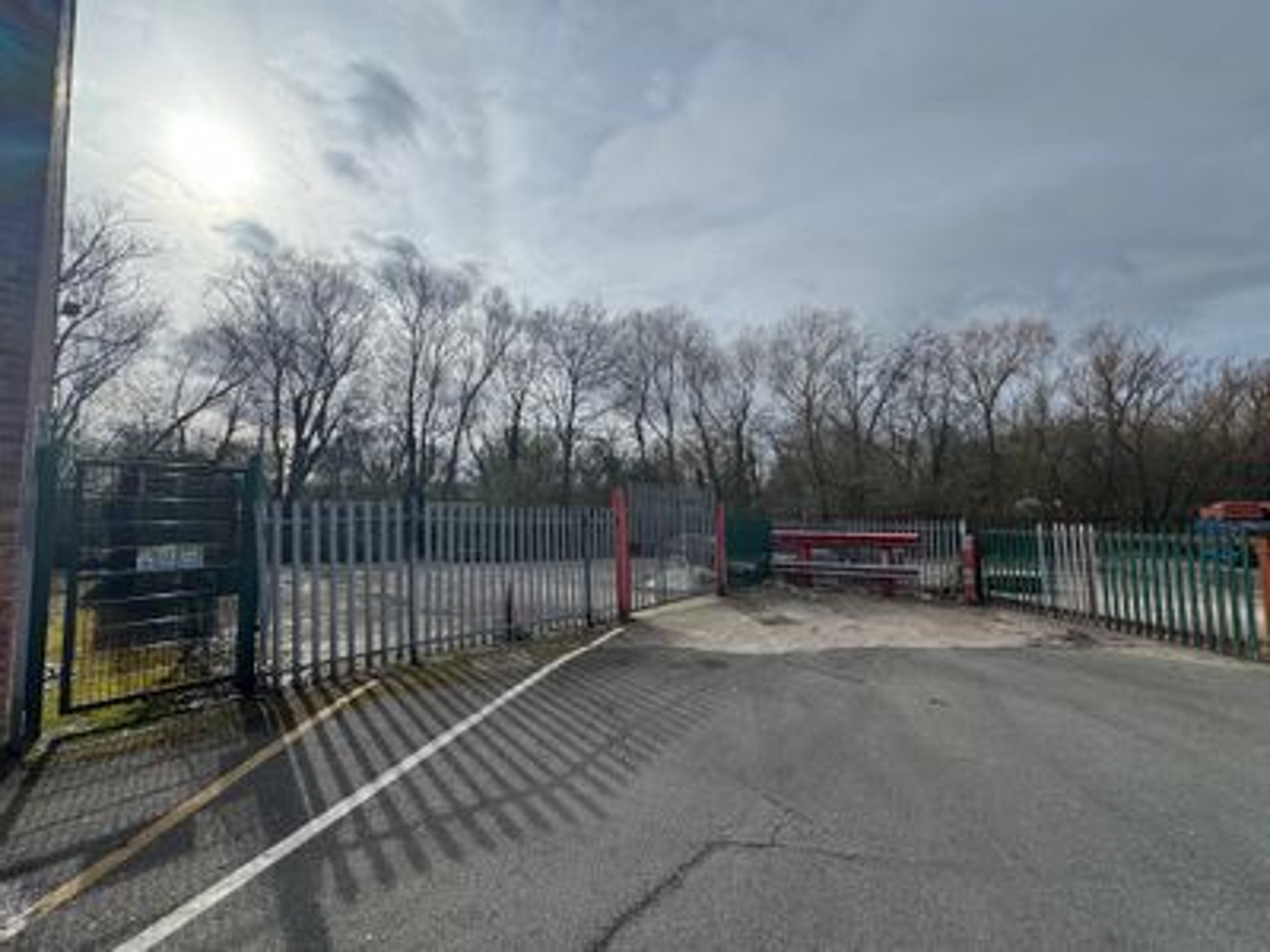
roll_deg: +0.8
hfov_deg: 102.1
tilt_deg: +4.9
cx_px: 635
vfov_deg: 85.7
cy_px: 476
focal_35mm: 14
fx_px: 514
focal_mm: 2.22
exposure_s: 1/2674
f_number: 2.2
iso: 50
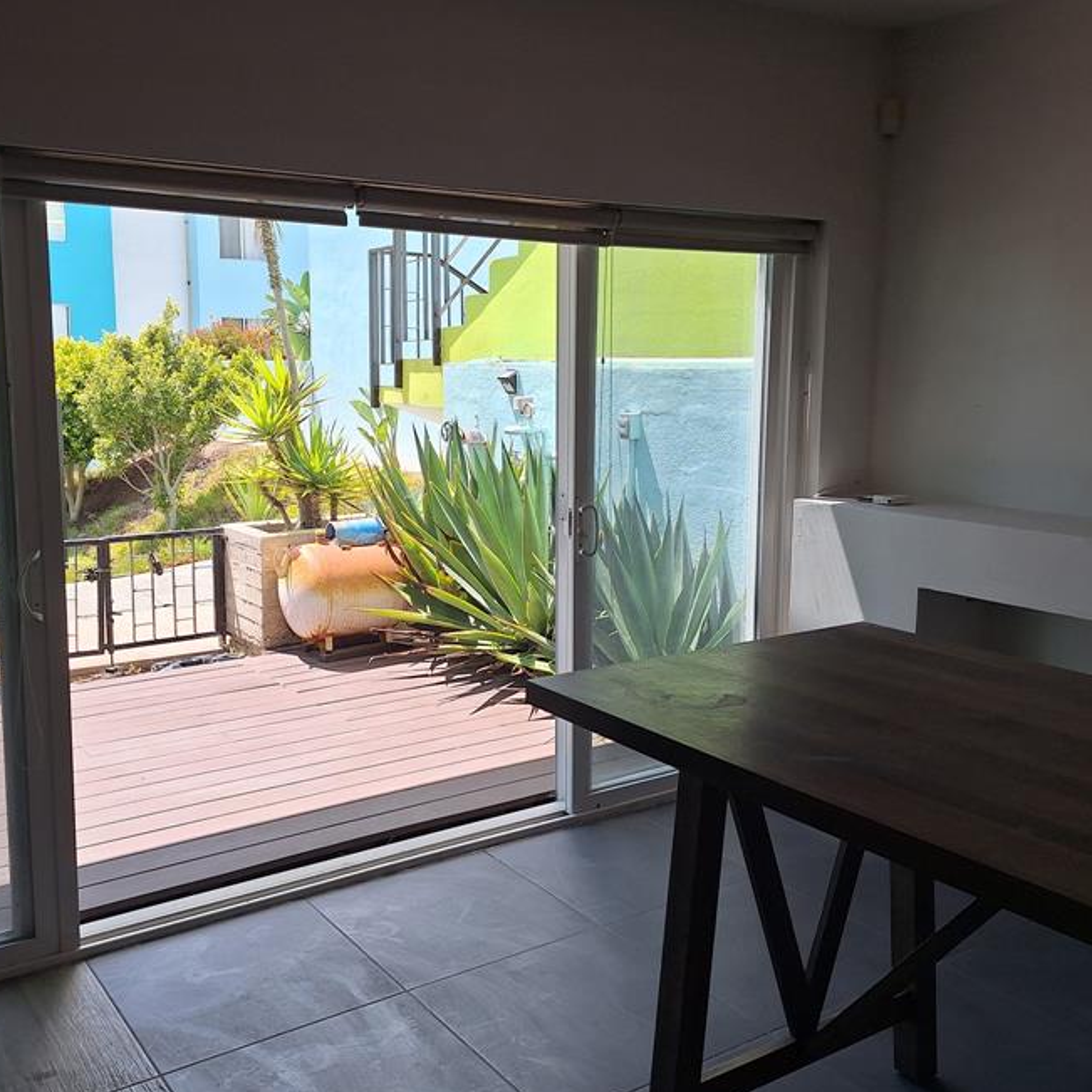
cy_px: 522
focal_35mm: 32
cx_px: 461
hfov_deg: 50.9
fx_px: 1142
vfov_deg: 51.1
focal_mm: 5.54
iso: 40
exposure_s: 1/1082
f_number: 1.8
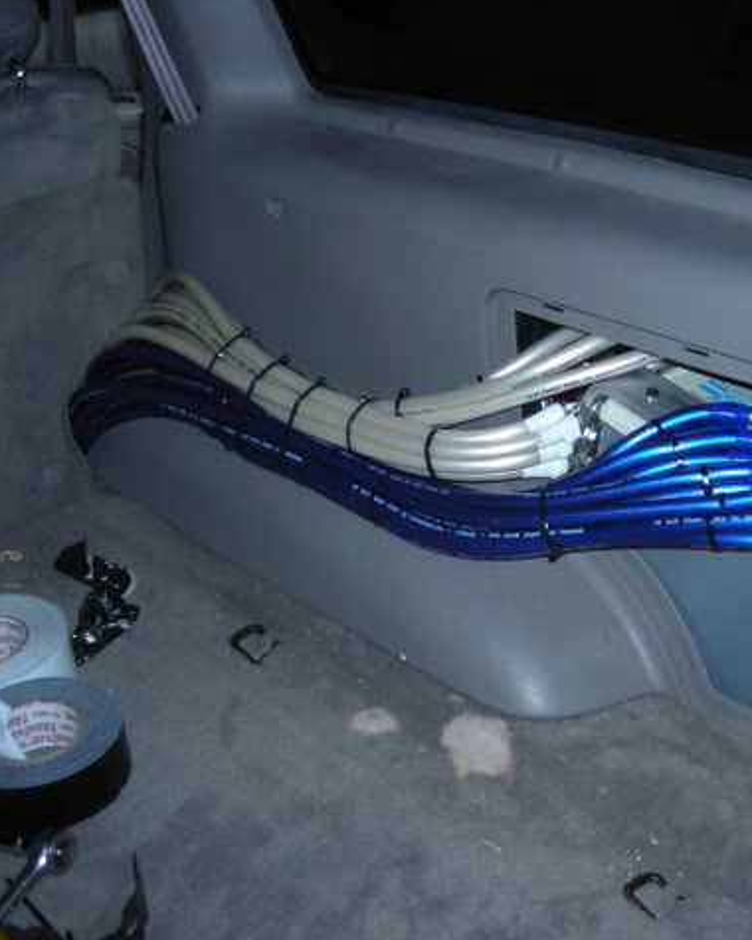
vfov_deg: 37.3
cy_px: 467
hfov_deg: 29.9
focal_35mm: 50
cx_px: 532
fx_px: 1391
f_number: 3.2
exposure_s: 1/60.1
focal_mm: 6.3
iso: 51
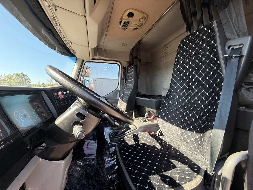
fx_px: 102
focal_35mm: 14
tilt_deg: -1.7
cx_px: 126
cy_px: 95
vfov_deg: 85.7
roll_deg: -1.8
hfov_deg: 102.1
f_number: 2.2
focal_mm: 2.22
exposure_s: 1/112
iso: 64
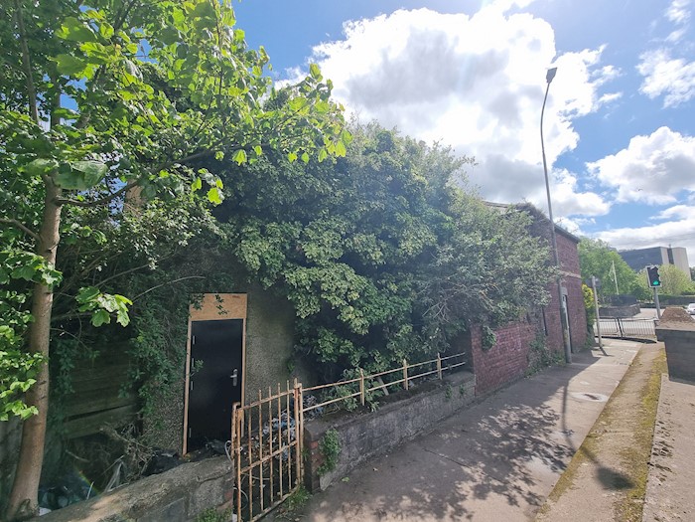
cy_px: 261
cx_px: 348
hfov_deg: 106.2
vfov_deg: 89.9
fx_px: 261
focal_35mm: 13
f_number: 2.2
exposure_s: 1/2224
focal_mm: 2.2
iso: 50
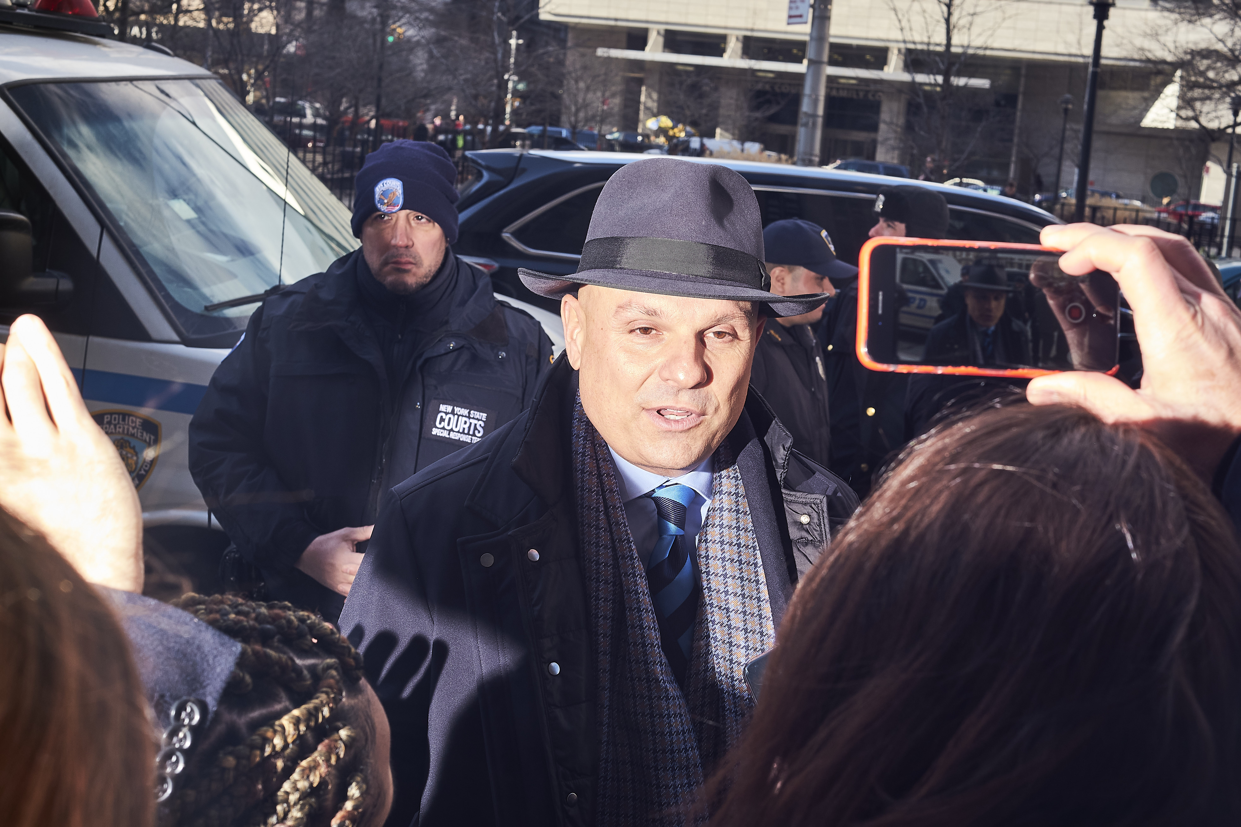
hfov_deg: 37.5
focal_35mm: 53
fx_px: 1827
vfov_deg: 25.5
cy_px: 414
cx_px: 620
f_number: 8
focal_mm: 35
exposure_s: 1/200
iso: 400
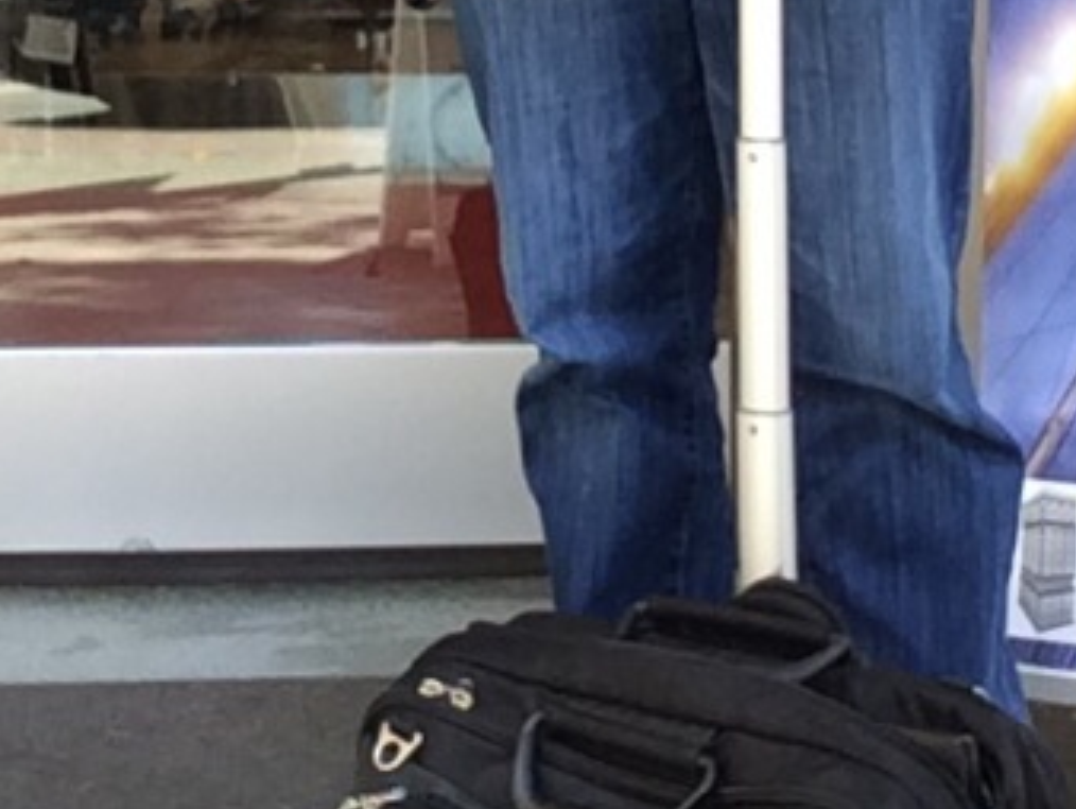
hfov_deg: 16.8
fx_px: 3639
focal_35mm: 117
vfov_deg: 12.4
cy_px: -137
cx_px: 735
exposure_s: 1/154
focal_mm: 2.15
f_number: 2.4
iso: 50
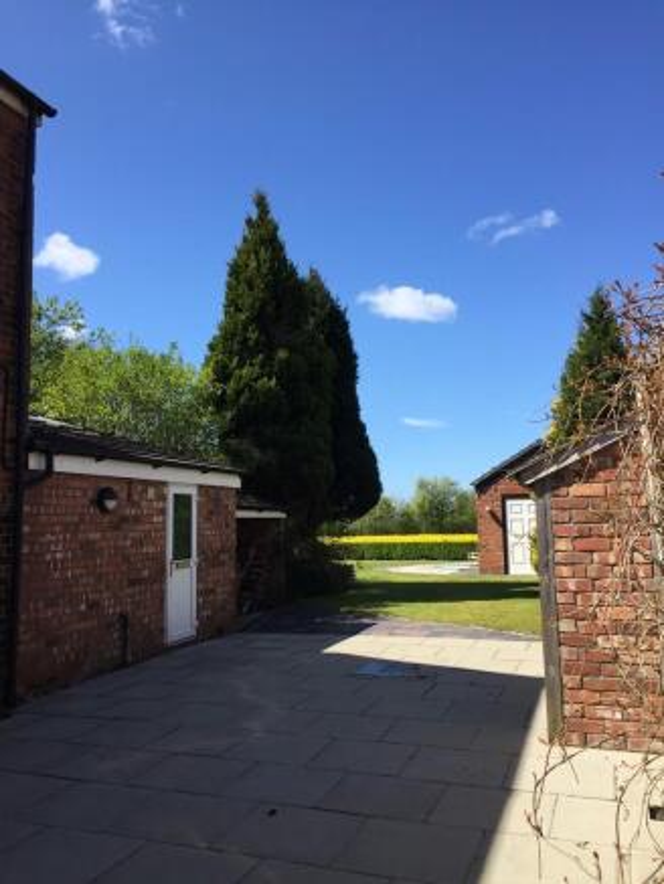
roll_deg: +0.8
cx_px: 332
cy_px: 442
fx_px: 741
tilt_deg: +6.3
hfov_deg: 48.2
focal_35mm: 29
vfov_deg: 61.6
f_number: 2.2
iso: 32
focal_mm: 4.15
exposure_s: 1/1319
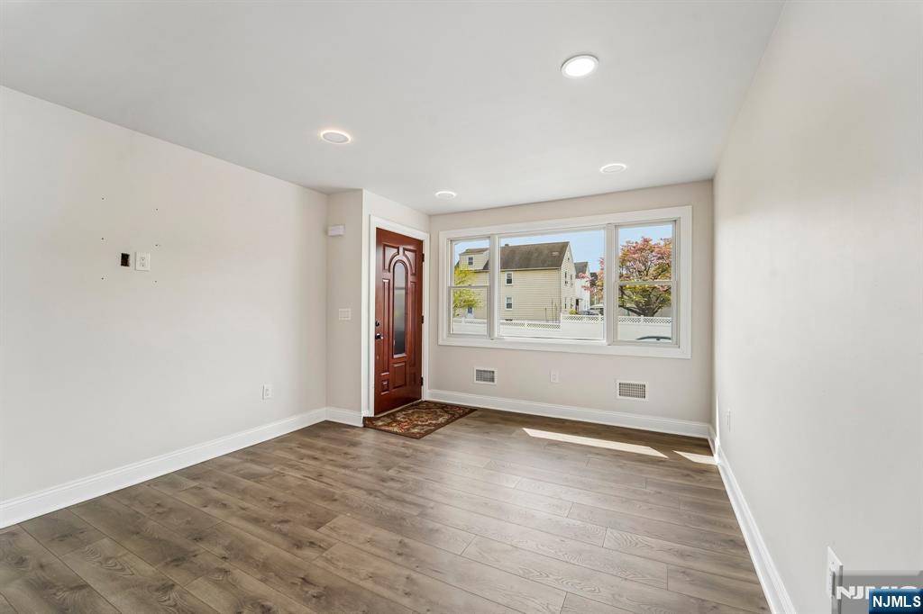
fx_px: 359
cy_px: 307
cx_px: 462
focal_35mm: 14
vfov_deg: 81.2
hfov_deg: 104.3
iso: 400
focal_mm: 14
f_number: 8
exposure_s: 1/160
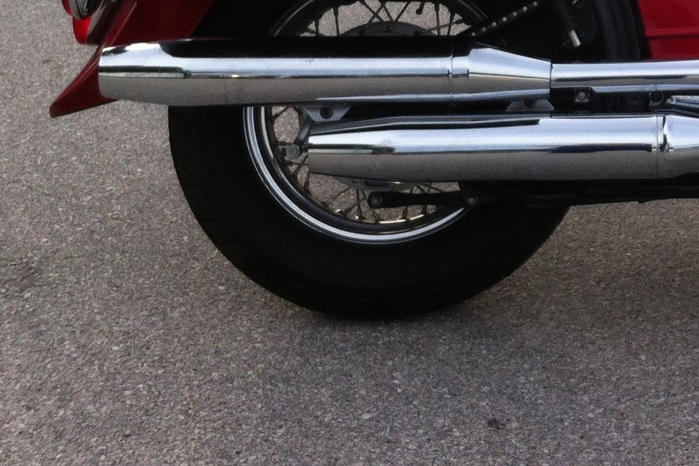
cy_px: -97
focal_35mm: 96
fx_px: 1864
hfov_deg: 20.3
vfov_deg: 13.8
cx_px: 751
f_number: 2.8
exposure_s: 1/347
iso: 80
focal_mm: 3.85
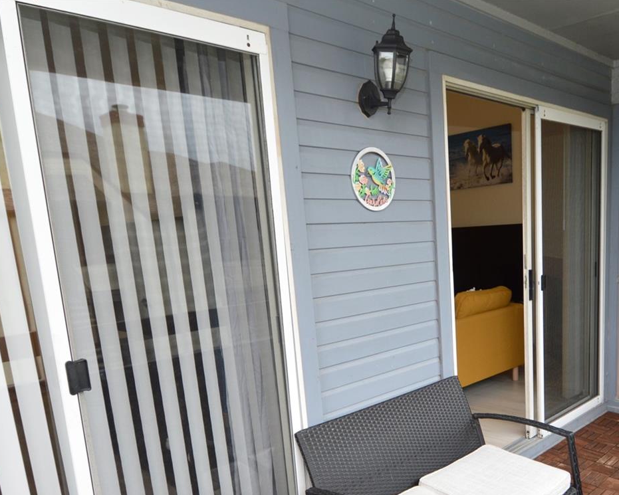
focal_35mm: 29
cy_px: 351
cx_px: 406
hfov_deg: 59.2
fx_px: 531
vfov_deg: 48.6
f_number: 5.6
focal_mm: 12
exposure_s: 1/125
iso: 280
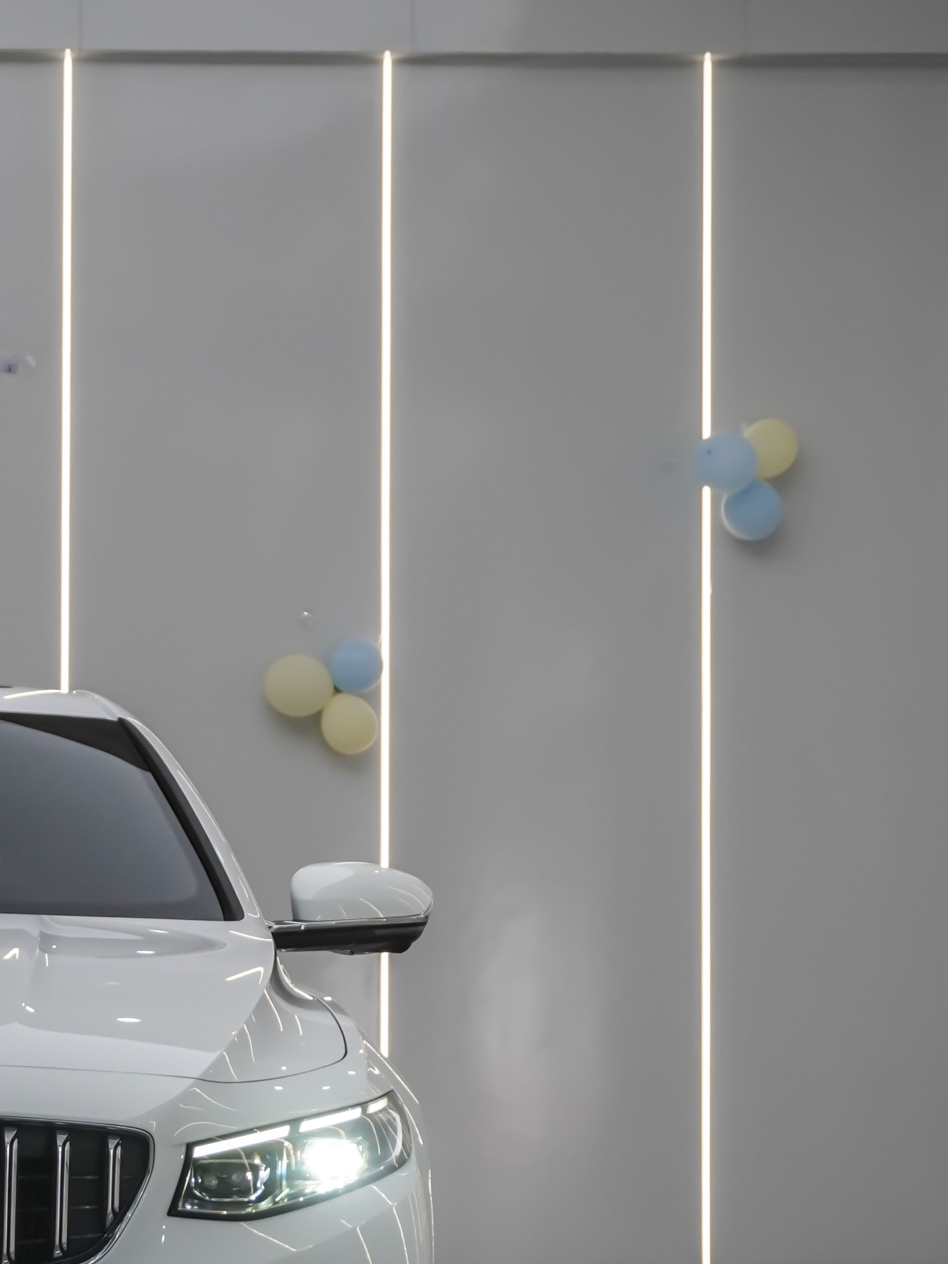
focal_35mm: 115
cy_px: 883
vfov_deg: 17.1
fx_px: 4201
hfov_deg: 12.5
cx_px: -268
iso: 640
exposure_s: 1/125
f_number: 6.3
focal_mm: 37
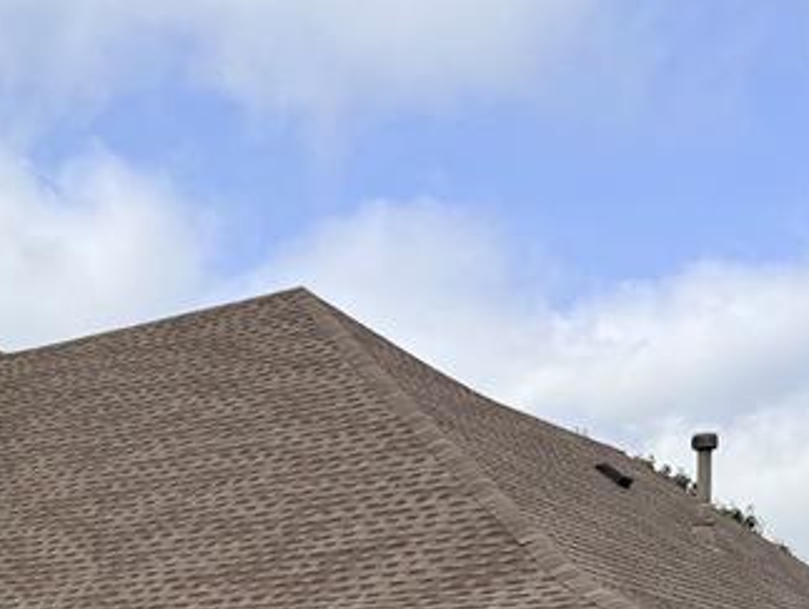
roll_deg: +0.3
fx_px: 1778
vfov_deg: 18.4
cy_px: 737
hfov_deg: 24.1
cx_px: -65
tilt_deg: +1.8
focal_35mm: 76
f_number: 1.78
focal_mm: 6.76
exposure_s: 1/4673
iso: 80
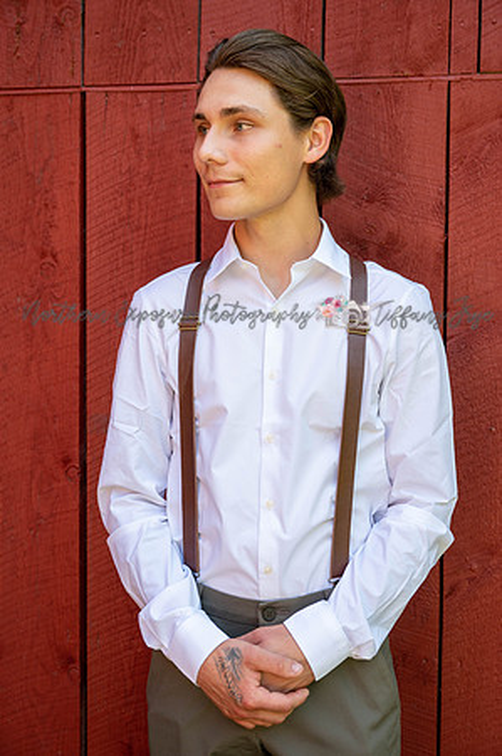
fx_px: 1027
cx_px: 251
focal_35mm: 49
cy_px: 378
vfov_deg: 40.4
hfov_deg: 27.5
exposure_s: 1/250
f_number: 4
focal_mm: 49
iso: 220
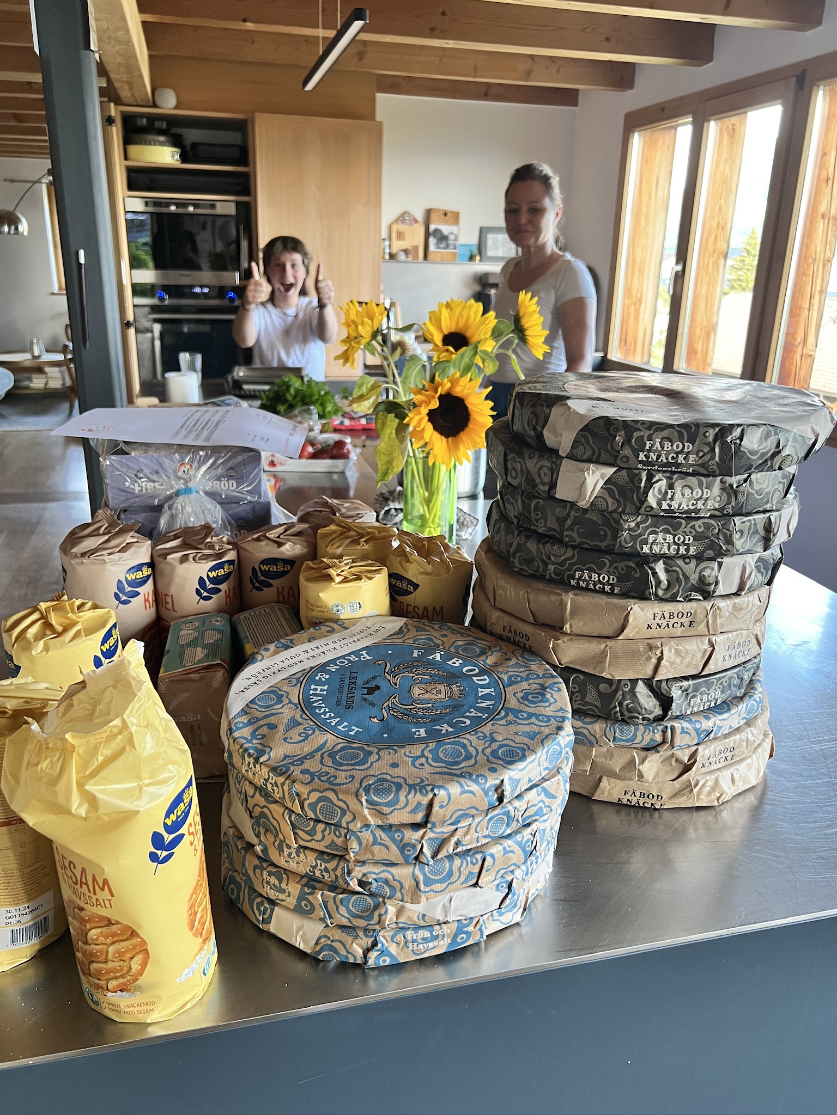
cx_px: 418
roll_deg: -1.2
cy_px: 558
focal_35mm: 26
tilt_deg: -19.3
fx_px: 838
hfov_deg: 53.1
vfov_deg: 67.3
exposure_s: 1/60
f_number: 1.5
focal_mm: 5.7
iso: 160
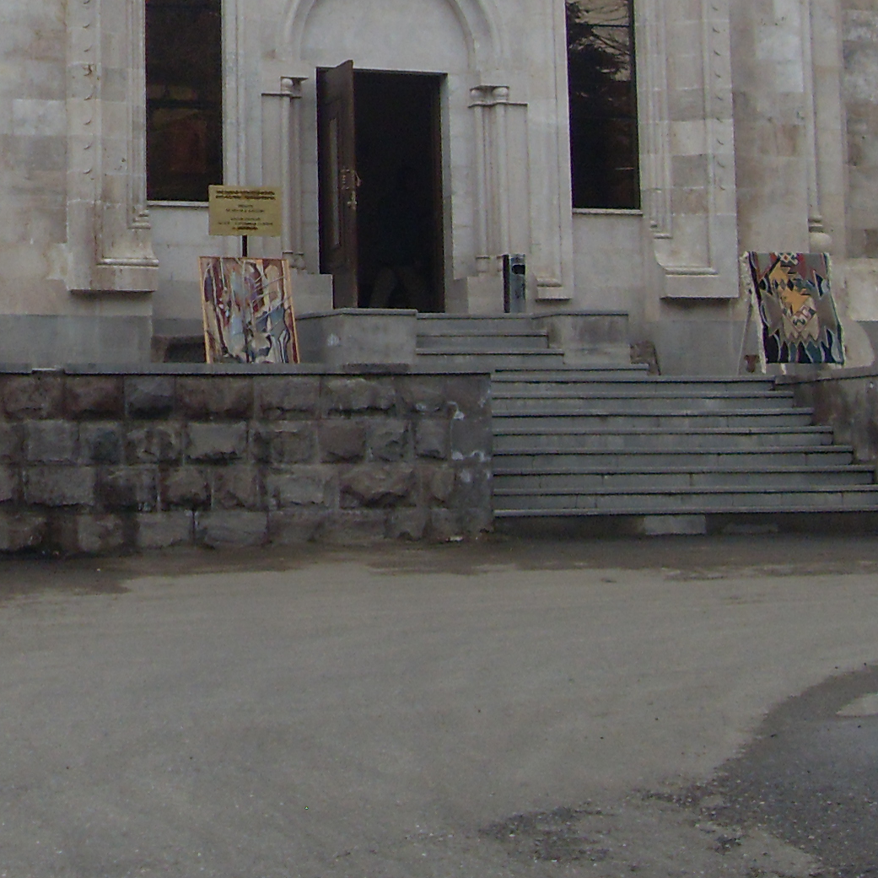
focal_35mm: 97
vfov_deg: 17.3
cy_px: -94
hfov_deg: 17.8
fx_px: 2784
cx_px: 244
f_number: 7
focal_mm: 6.3
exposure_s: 1/125
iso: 80
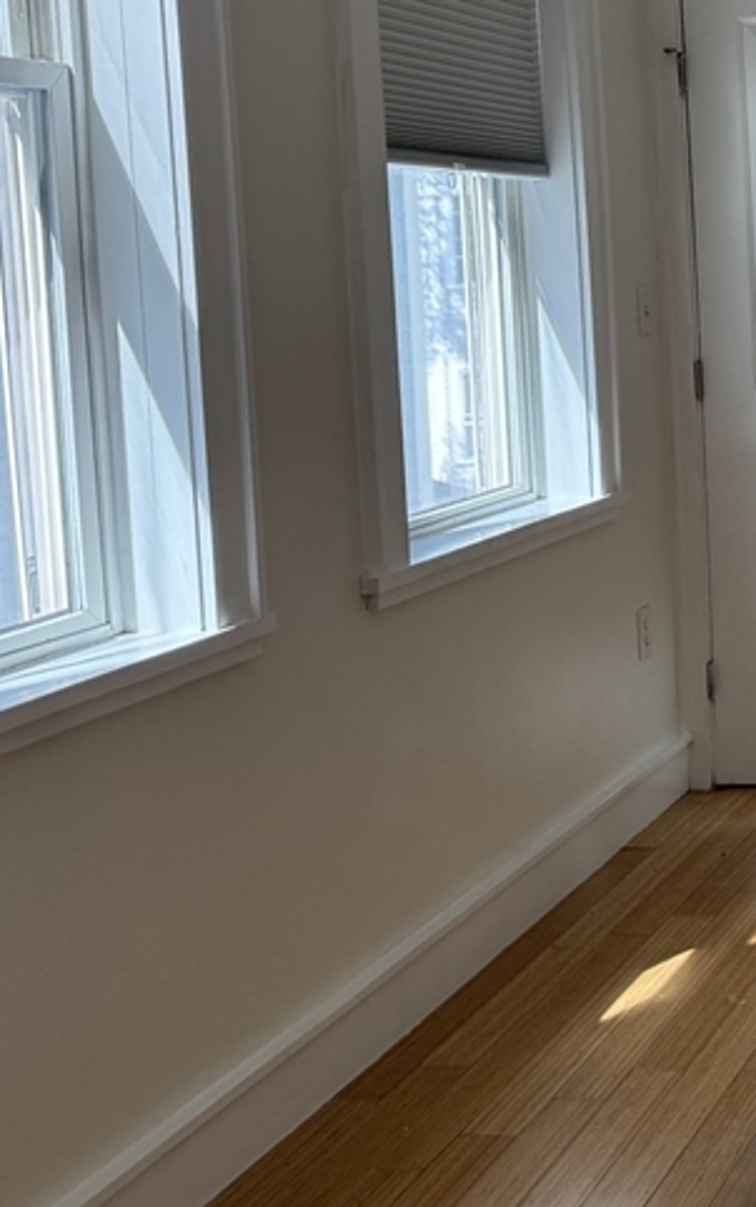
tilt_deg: -5.8
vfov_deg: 37.0
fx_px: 1777
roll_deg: +1.9
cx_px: 1179
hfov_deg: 20.2
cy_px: 366
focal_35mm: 54
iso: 125
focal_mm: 6.76
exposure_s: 1/120
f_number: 1.78
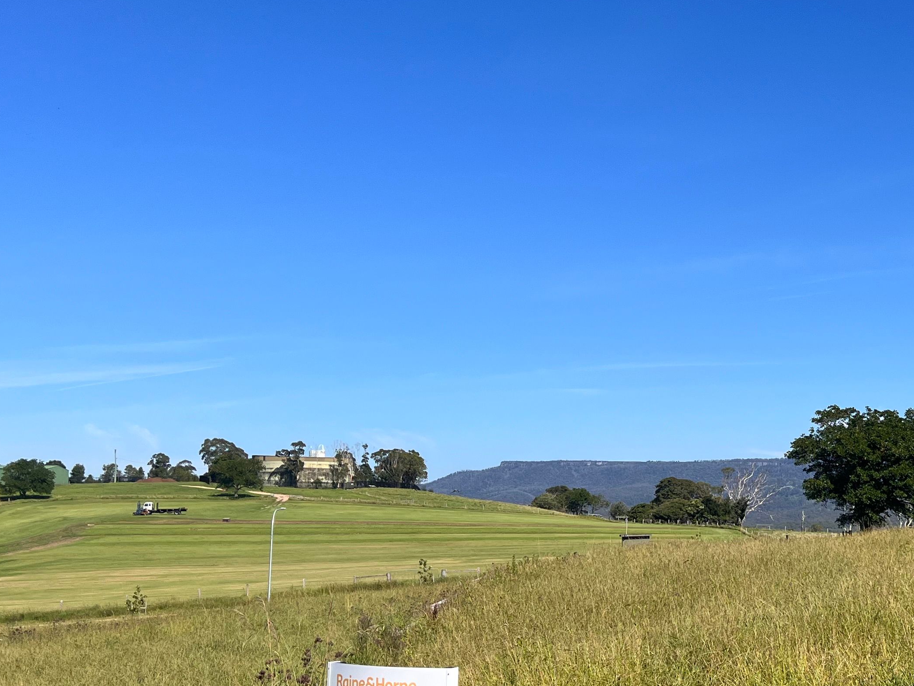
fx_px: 1320
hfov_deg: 36.6
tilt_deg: +6.2
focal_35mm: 50
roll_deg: +0.1
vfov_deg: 29.1
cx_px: 761
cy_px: 382
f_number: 1.5
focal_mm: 5.7
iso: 50
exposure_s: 1/5319
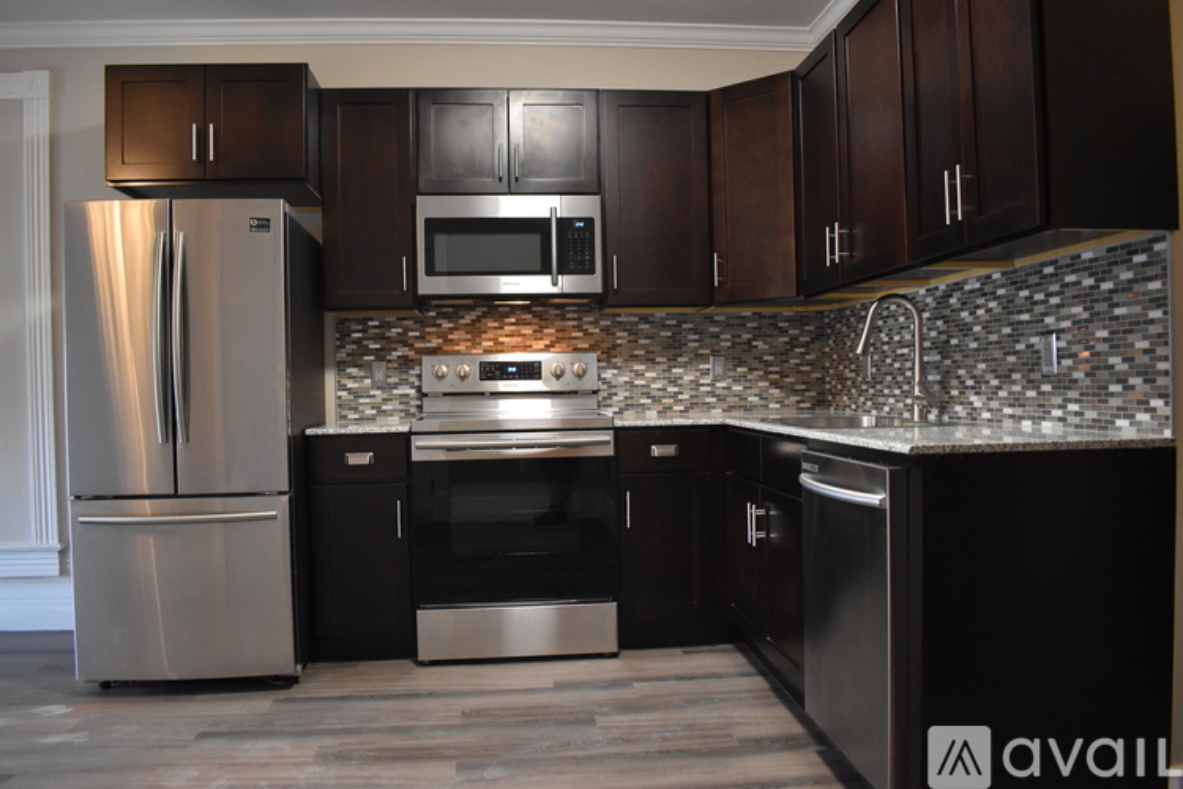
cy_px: 394
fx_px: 887
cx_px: 592
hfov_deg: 67.4
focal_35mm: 27
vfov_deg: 47.9
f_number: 3.5
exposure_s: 1/60
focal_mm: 18
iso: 2500
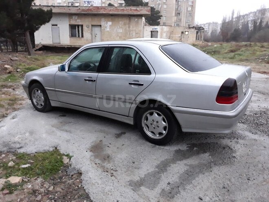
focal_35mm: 27
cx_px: 134
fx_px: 210
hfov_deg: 65.3
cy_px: 101
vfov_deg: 51.4
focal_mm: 3.71
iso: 320
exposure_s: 1/25
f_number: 1.7
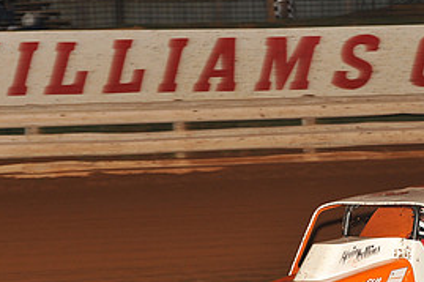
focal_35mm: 198
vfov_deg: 6.9
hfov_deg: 10.4
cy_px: 257
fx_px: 2330
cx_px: 339
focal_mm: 92
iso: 800
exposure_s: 1/250
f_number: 6.3
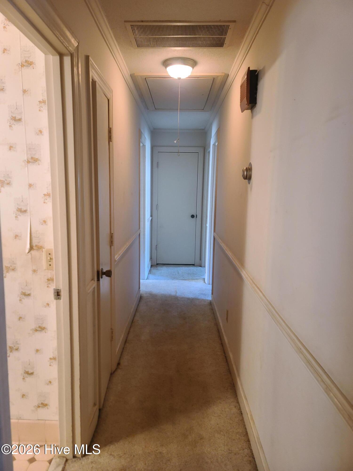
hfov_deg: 54.9
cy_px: 236
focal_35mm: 25
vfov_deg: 69.4
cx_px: 176
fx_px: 340
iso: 320
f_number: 1.8
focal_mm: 7
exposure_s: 1/40
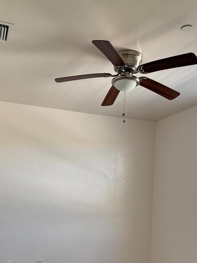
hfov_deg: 38.6
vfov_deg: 48.0
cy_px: 201
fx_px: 281
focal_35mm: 37
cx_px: 88
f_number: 1.78
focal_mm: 6.76
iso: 125
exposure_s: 1/121
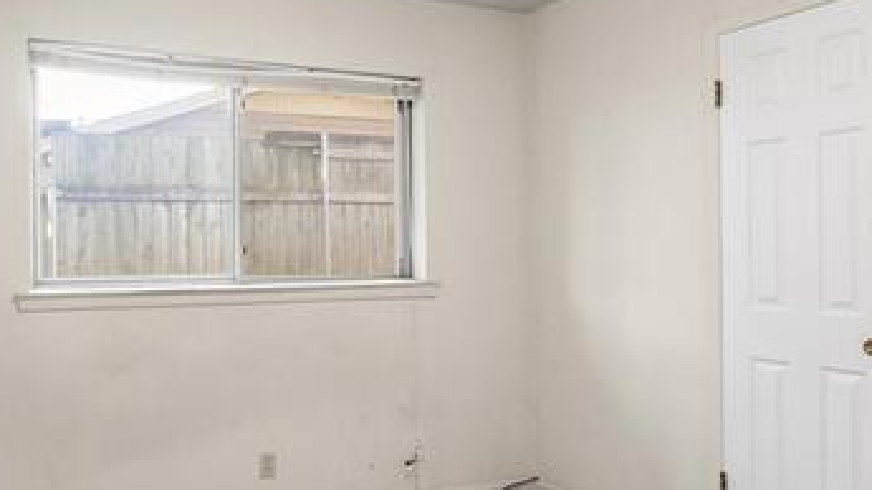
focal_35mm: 33
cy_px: 270
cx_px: 293
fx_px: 763
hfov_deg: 58.2
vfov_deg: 35.6
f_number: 9
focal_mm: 17
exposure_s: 1/6
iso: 250
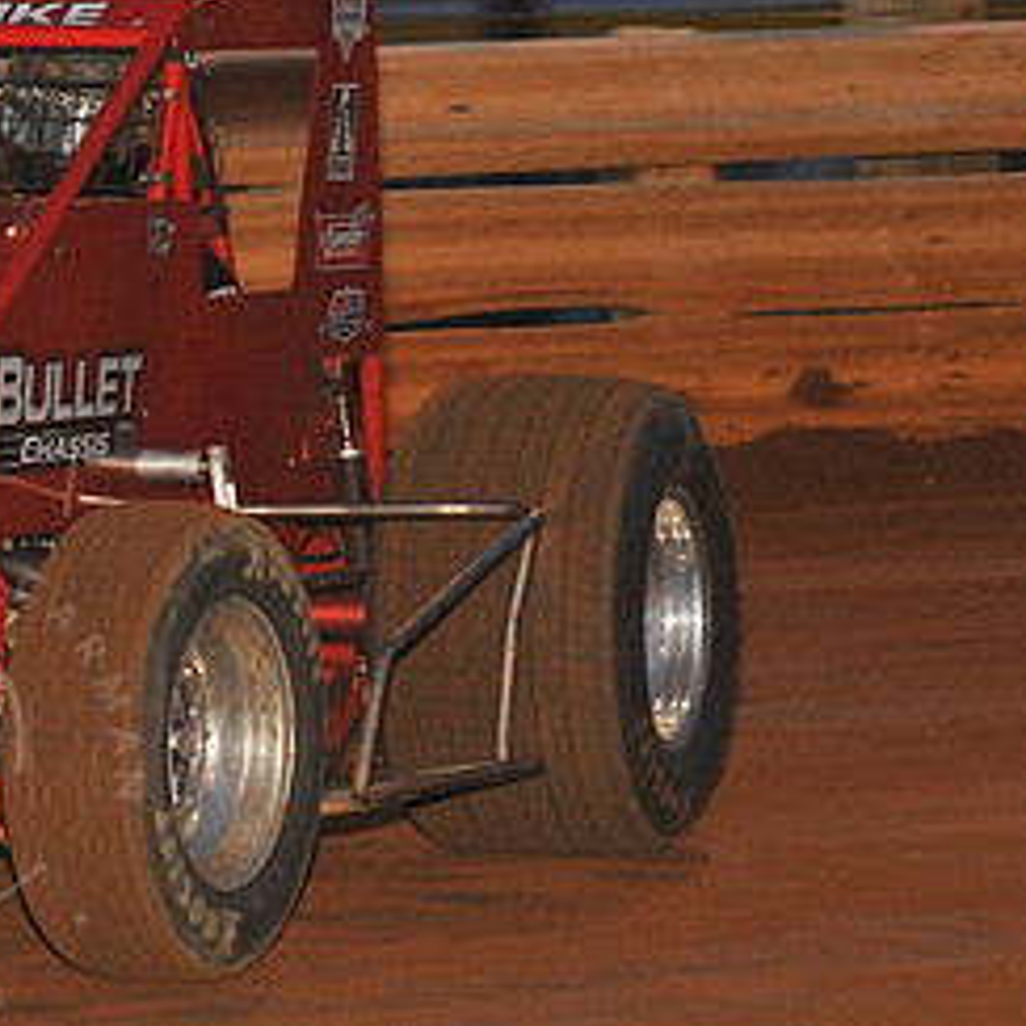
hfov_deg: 7.2
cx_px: -114
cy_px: 389
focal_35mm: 242
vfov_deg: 7.2
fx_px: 8115
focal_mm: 120
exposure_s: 1/320
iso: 1000
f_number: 7.1
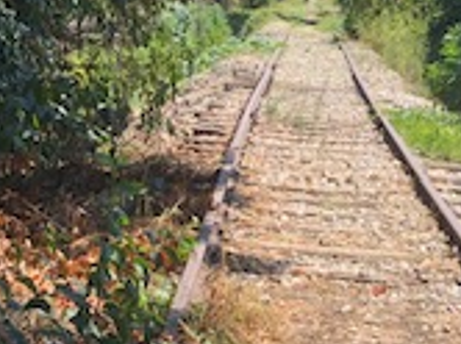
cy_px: 180
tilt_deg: -9.3
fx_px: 1436
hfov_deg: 18.2
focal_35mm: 108
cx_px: 261
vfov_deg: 13.7
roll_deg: -1.6
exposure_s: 1/889
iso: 20
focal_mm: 3.99
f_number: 1.8
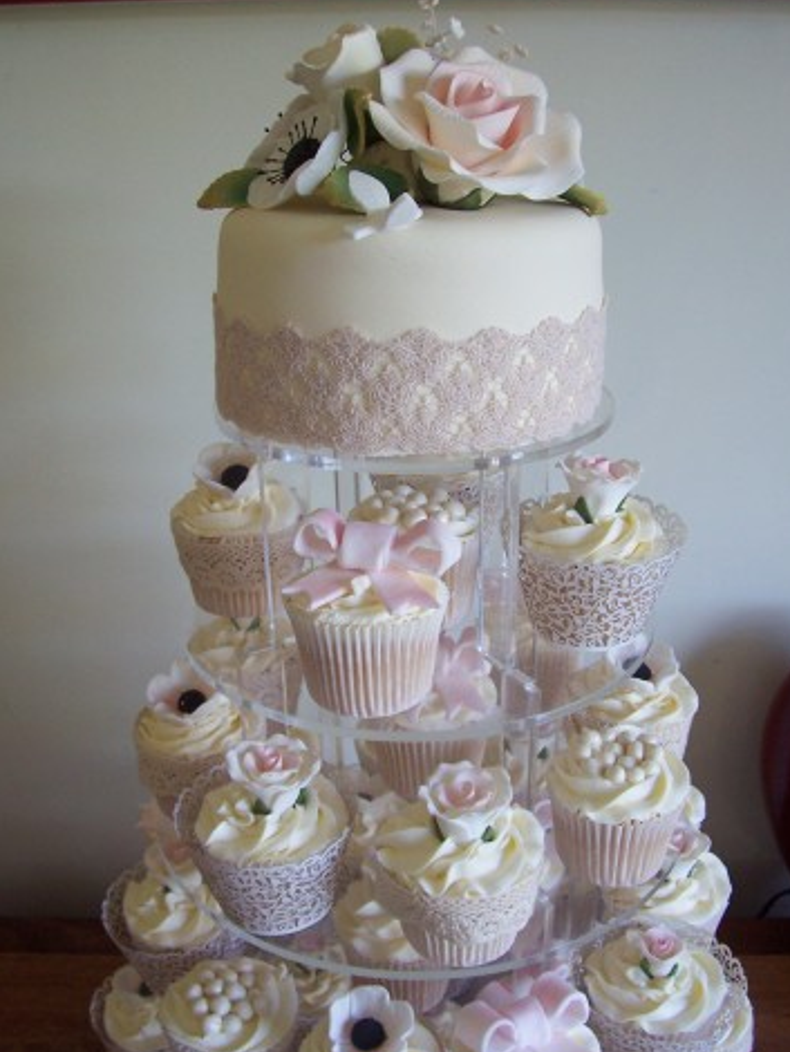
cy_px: 544
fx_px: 1125
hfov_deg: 38.7
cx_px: 389
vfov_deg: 50.1
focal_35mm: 37
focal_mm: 5.6
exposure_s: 1/30
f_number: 2.7
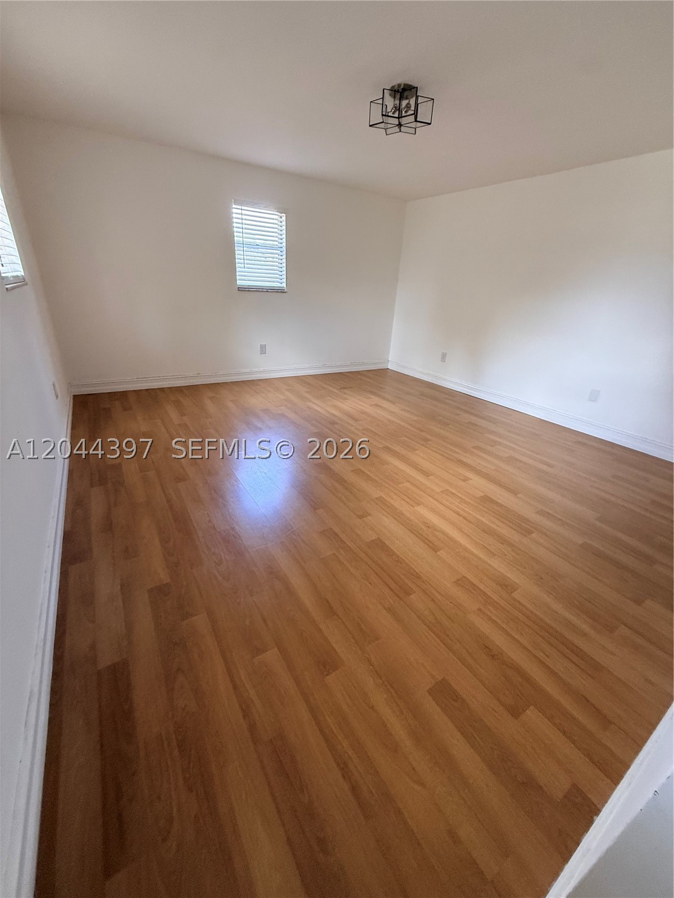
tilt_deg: -24.0
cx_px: 337
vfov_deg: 102.1
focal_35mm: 14
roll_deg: -4.7
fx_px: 363
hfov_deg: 85.7
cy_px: 449
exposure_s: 1/99
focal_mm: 2.22
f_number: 2.2
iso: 250
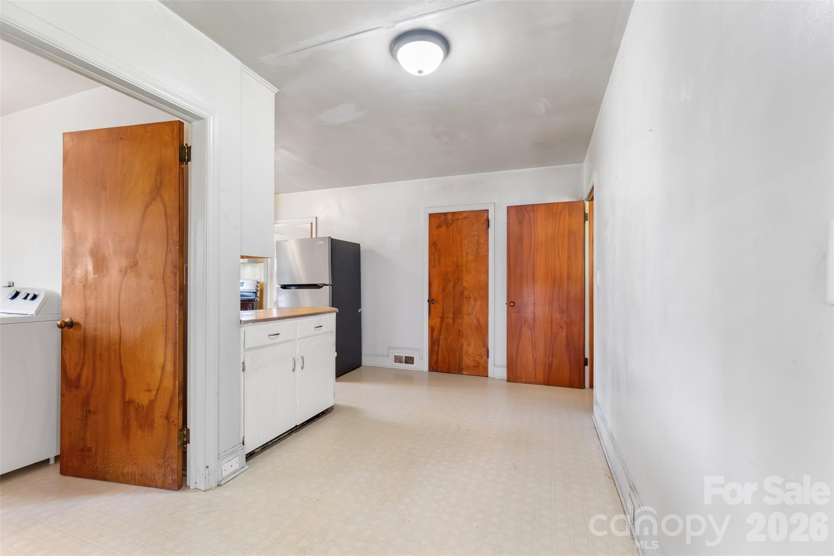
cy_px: 278
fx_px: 347
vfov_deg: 77.3
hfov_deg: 100.4
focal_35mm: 15
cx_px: 417
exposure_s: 1/30
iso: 3200
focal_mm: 10
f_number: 7.1
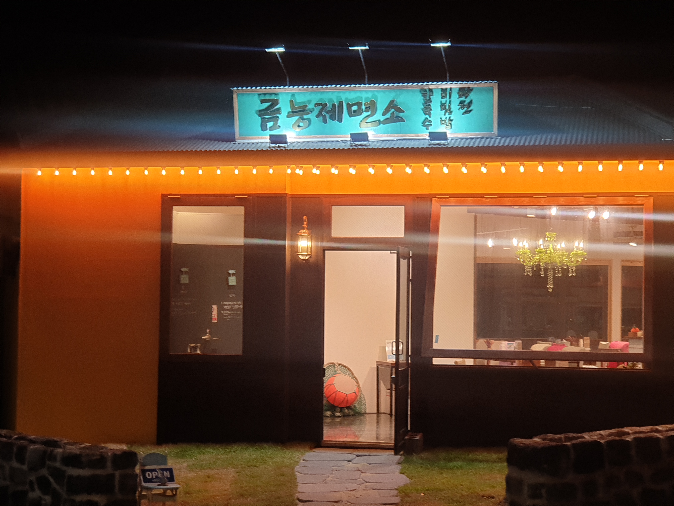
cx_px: 337
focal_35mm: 52
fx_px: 1012
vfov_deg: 28.0
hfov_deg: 36.8
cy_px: 253
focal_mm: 6
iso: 100
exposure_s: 1/24
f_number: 2.4
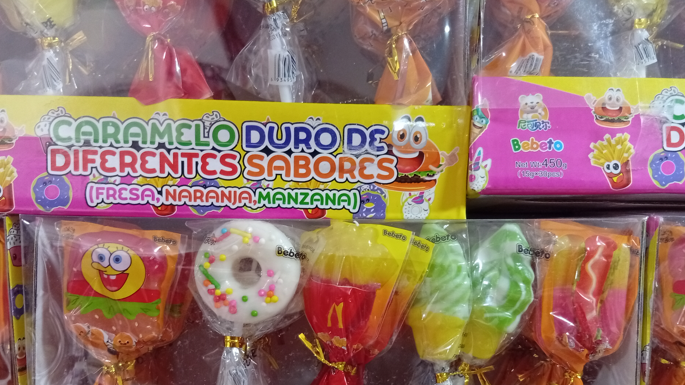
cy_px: 275
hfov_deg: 61.0
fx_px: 581
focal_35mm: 32
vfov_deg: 36.1
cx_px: 331
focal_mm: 3.84
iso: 386
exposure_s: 1/33.3
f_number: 1.8
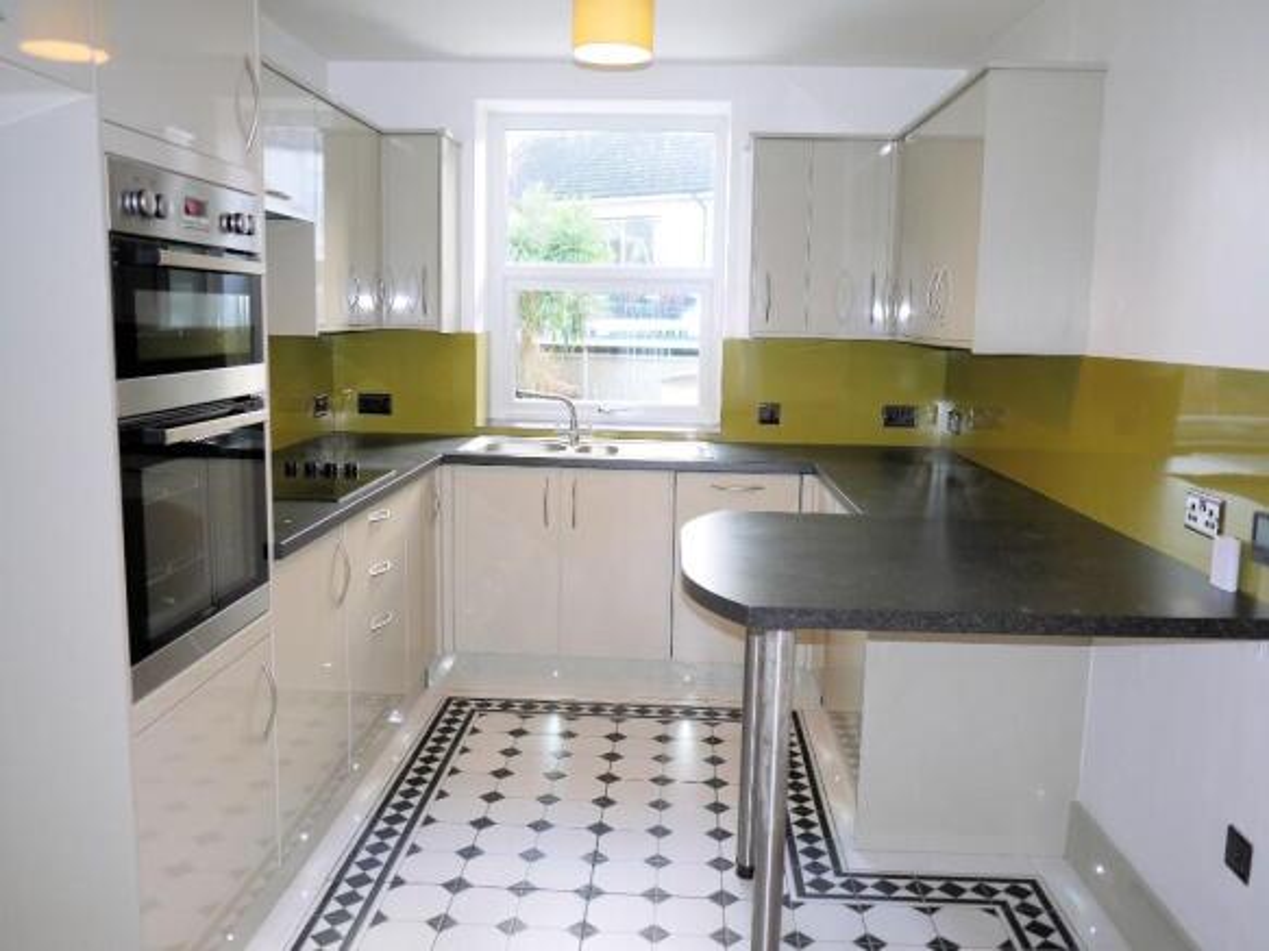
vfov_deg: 49.7
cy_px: 476
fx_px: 1026
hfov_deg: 63.5
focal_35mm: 28
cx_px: 634
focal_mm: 14
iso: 640
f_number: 2.5
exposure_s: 1/125
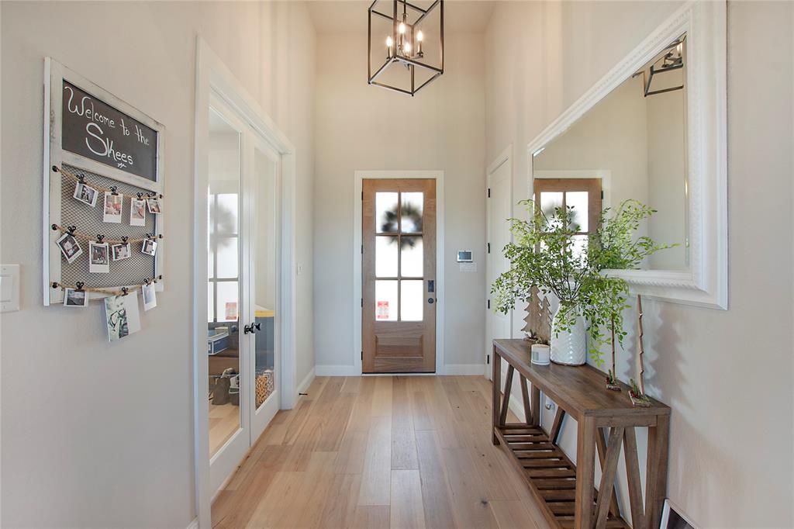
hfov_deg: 100.4
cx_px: 397
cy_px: 264
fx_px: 331
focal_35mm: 15
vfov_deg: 77.3
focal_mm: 10
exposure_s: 1/20
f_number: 7.1
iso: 100
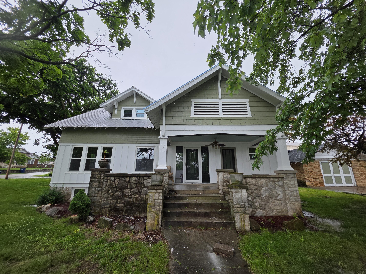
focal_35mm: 13
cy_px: 137
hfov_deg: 106.2
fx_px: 137
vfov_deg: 89.9
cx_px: 183
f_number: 1.9
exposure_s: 1/372
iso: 40
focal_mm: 2.2
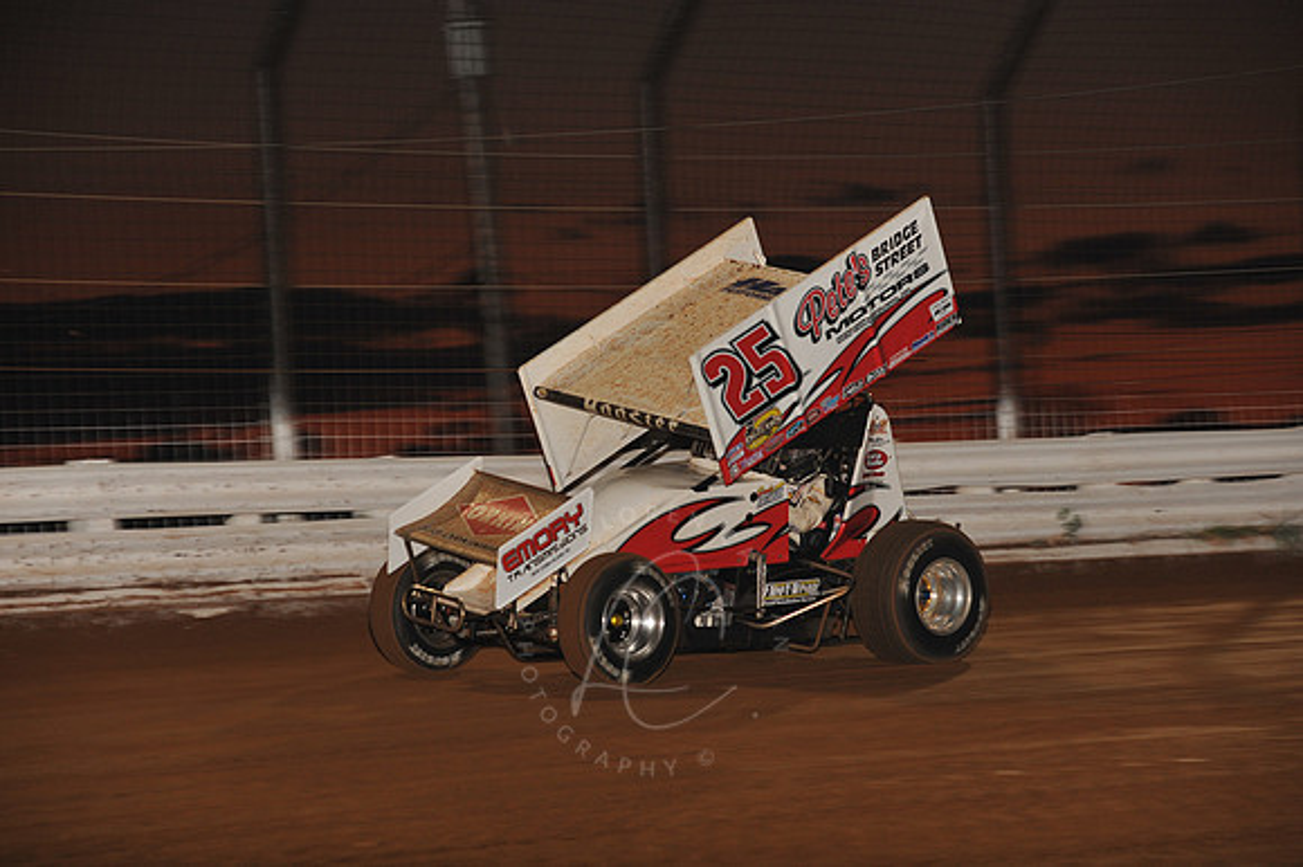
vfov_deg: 10.1
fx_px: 4883
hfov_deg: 15.2
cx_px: 652
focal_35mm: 135
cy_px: 434
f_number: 6.3
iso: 640
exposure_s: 1/320
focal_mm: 135
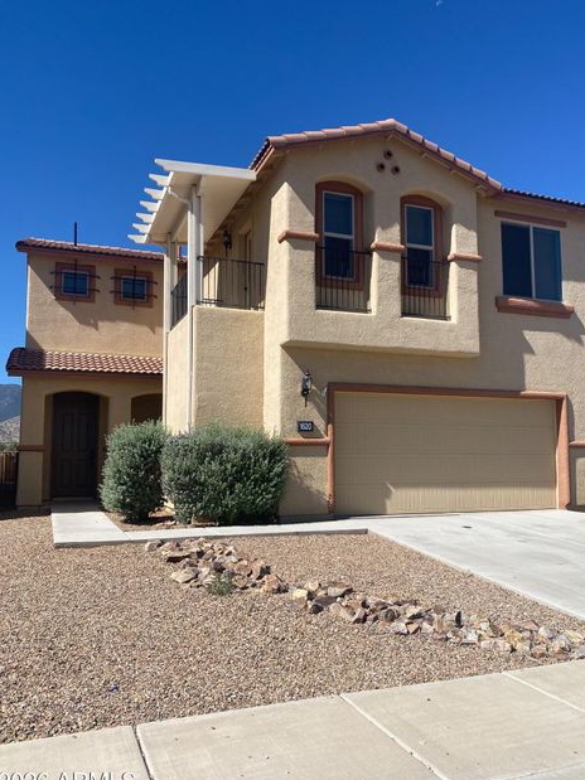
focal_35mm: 28
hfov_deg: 49.7
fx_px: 631
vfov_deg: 63.4
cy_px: 400
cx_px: 310
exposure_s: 1/3846
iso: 32
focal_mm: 4.25
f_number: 1.8
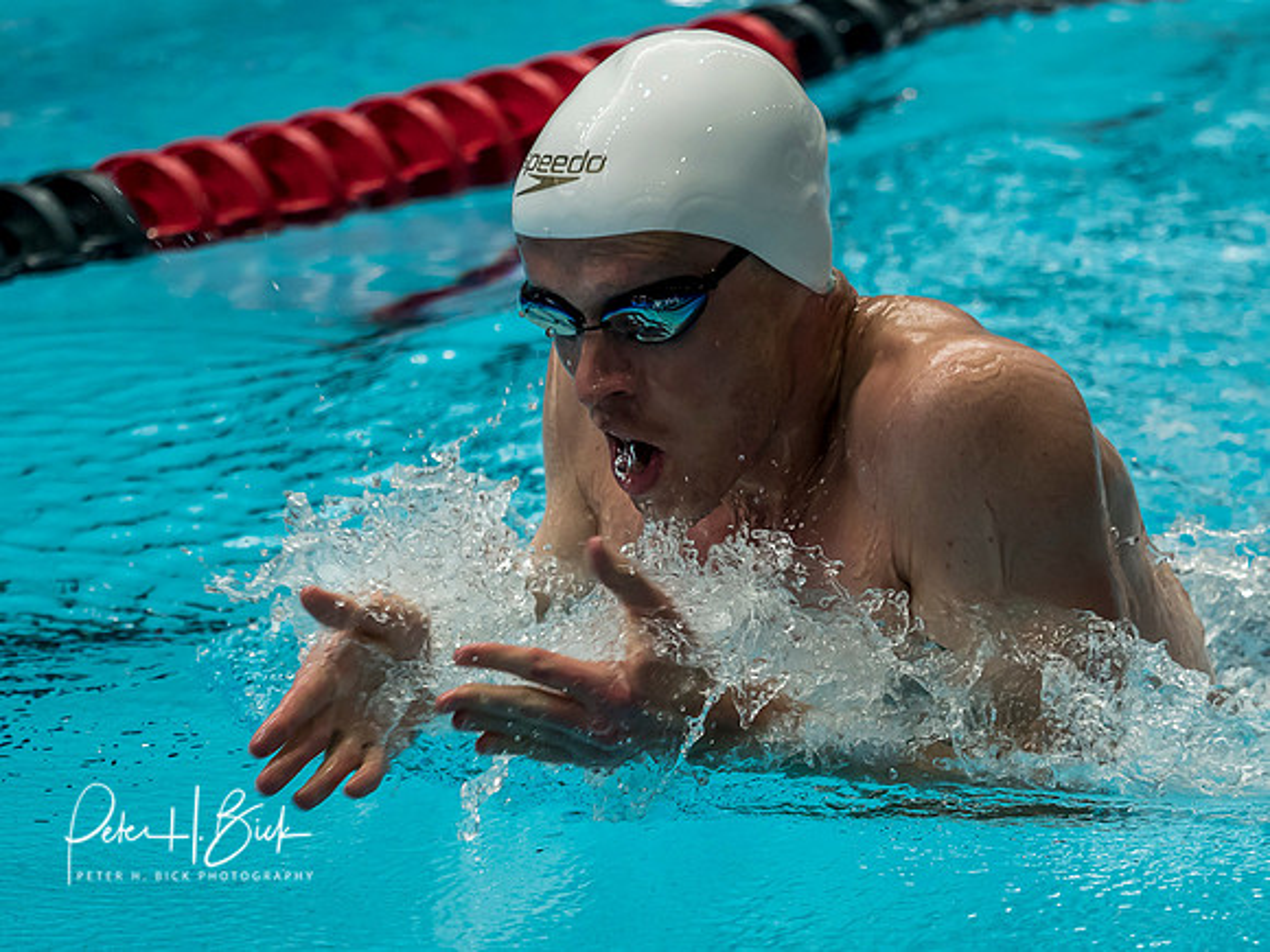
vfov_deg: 8.0
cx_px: 694
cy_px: 590
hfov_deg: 10.6
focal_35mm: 187
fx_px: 6844
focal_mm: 60
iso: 800
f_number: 2.8
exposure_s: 1/640
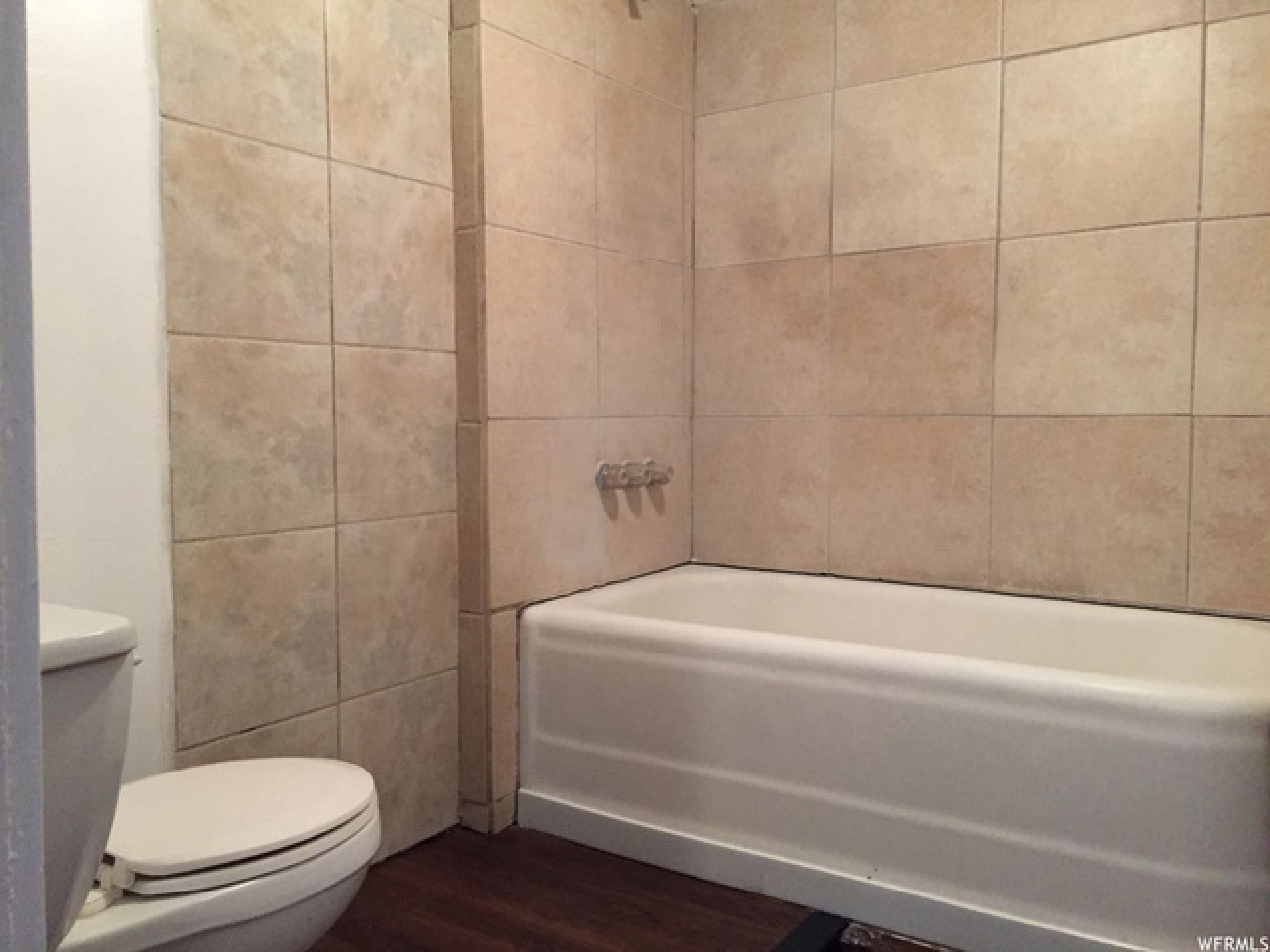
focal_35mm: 29
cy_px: 476
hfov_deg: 61.7
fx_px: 1064
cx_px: 635
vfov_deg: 48.2
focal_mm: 4.15
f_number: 2.2
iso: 250
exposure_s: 1/30
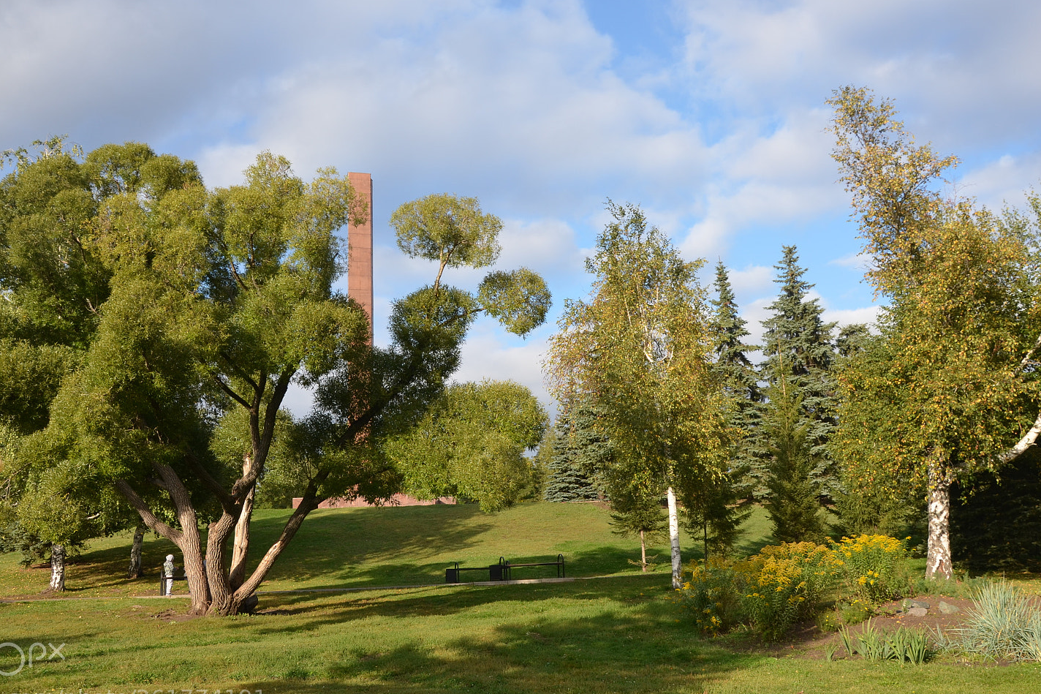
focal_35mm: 37
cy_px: 368
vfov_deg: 35.9
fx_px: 1070
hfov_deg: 51.8
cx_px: 469
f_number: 8
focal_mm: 22
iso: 200
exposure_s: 1/250
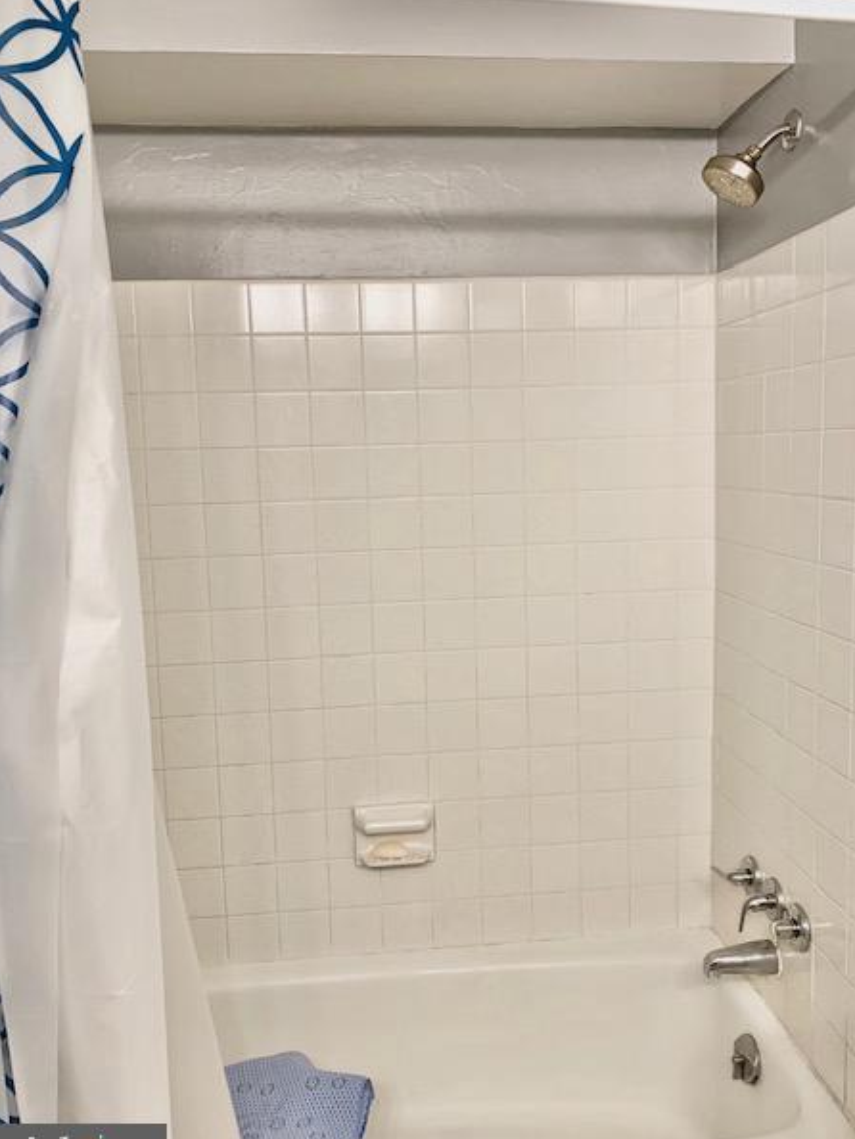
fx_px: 921
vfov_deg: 63.4
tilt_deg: -6.3
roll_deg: +1.4
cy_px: 575
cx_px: 428
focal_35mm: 28
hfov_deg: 49.8
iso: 200
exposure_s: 1/60
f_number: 1.8
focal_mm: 4.25
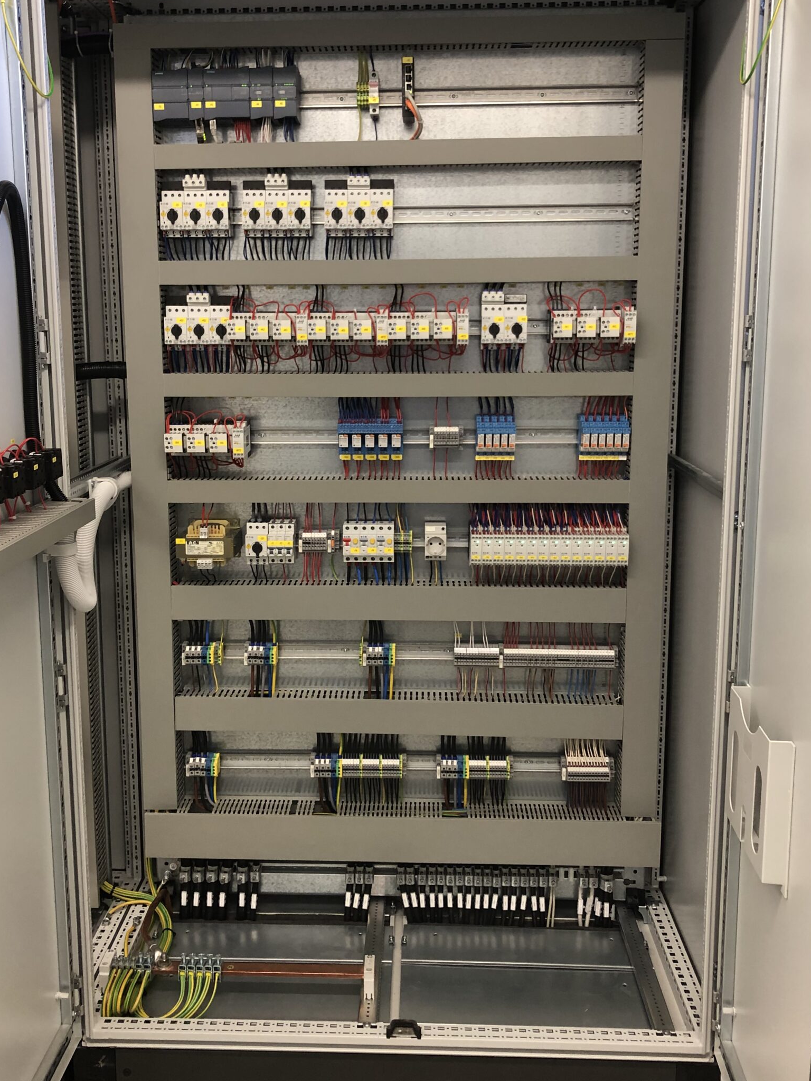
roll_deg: +1.0
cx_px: 370
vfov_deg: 52.6
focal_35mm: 35
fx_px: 1093
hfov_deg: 40.7
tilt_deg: -9.2
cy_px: 493
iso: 40
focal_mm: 3.99
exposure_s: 1/25
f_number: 1.8
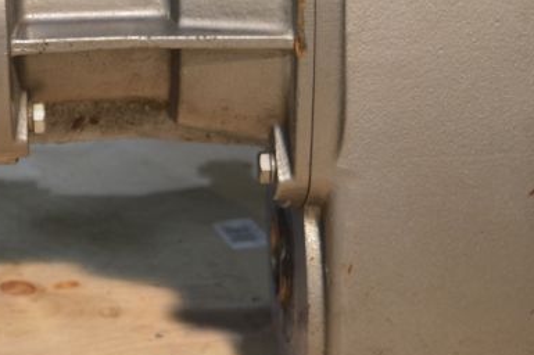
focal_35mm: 117
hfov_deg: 16.9
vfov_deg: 11.7
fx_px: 1734
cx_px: -57
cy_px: 83
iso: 400
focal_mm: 30
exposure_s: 1/40
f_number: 4.2
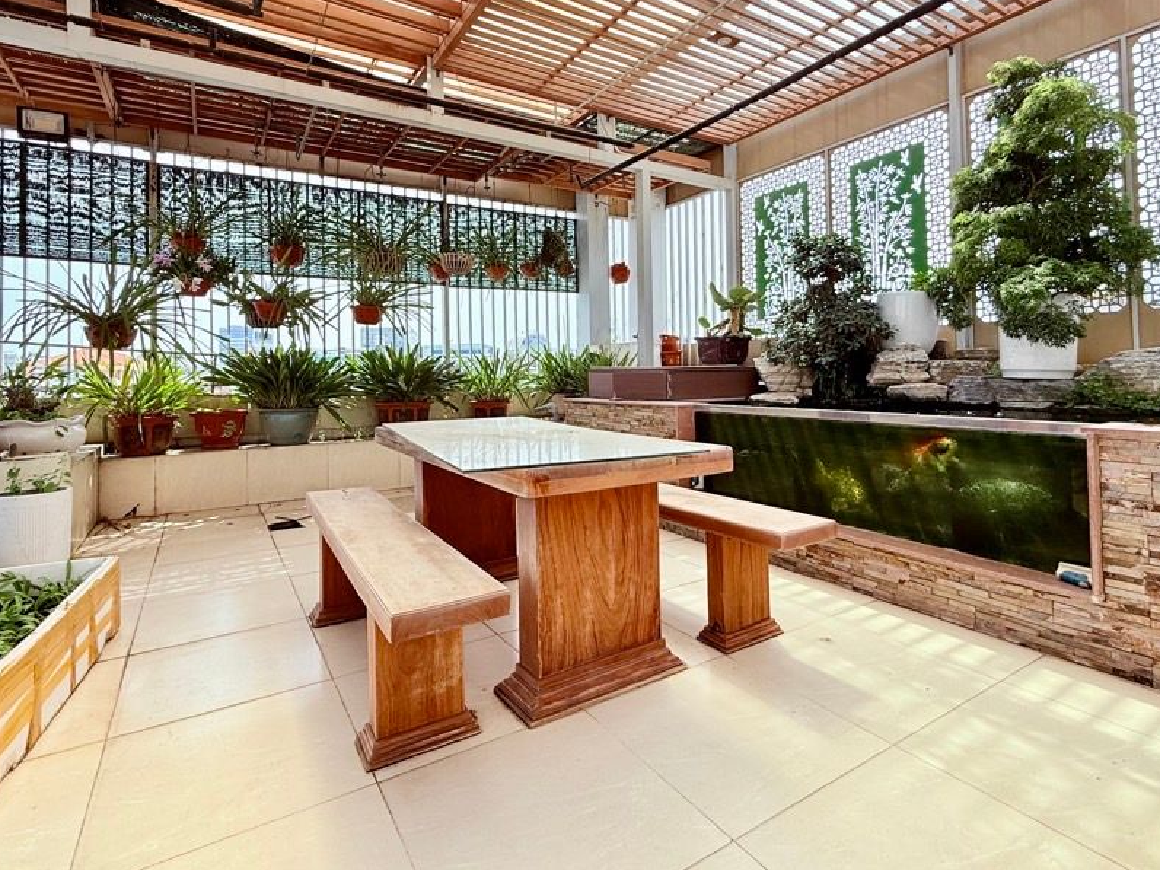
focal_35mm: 18
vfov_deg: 71.1
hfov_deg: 87.8
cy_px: 361
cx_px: 574
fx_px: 603
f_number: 2.2
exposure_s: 1/638
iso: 64
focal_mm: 2.22
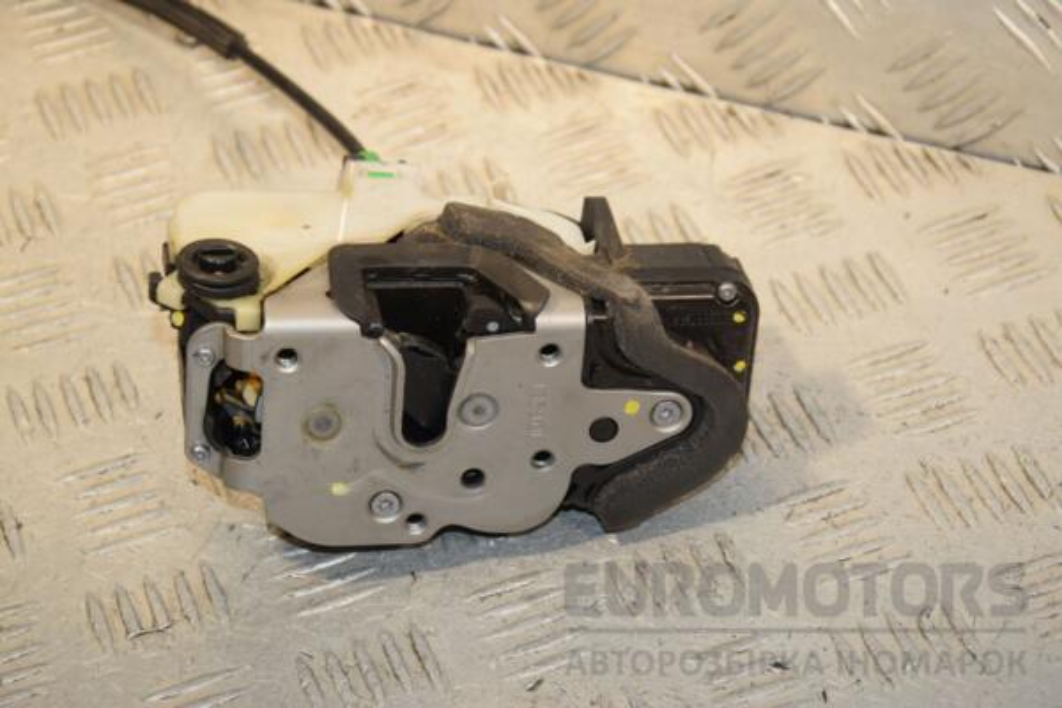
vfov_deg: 13.0
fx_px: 3097
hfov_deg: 19.5
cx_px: 531
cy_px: 354
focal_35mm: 105
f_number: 7.1
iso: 800
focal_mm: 70
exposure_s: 1/200
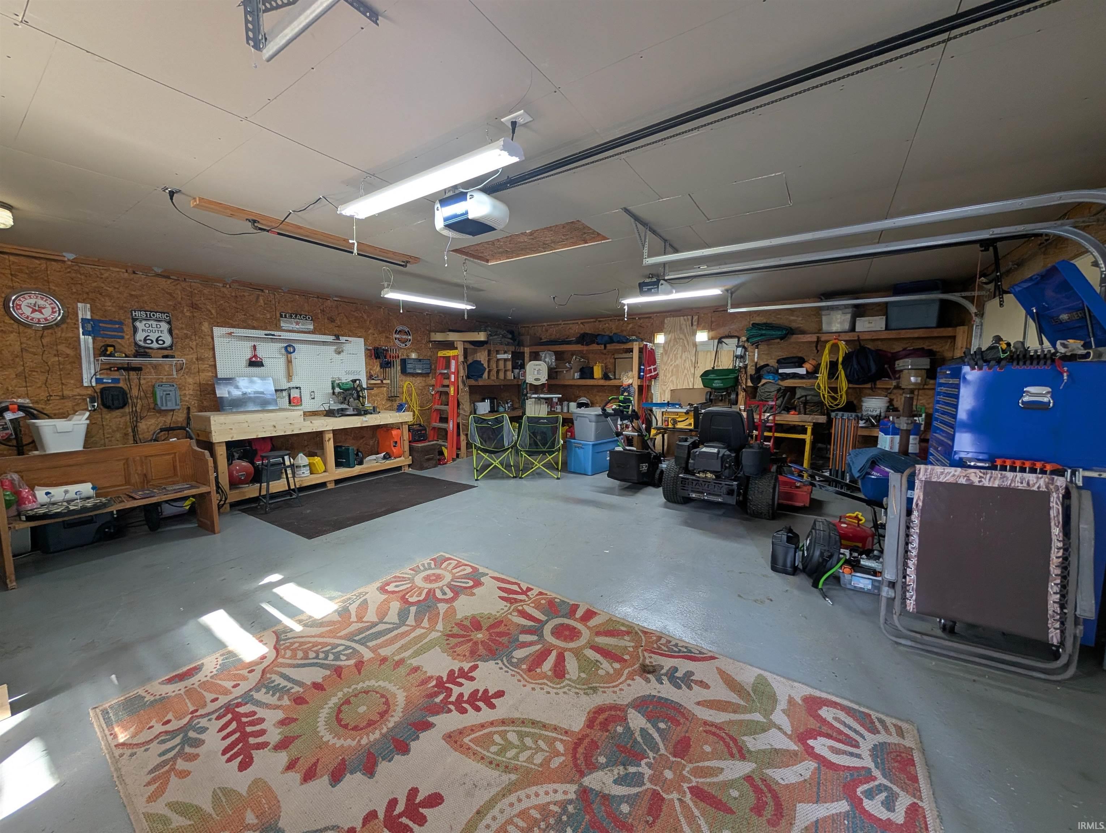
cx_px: 553
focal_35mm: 12
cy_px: 416
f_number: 1.7
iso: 115
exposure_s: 1/40
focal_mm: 2.02
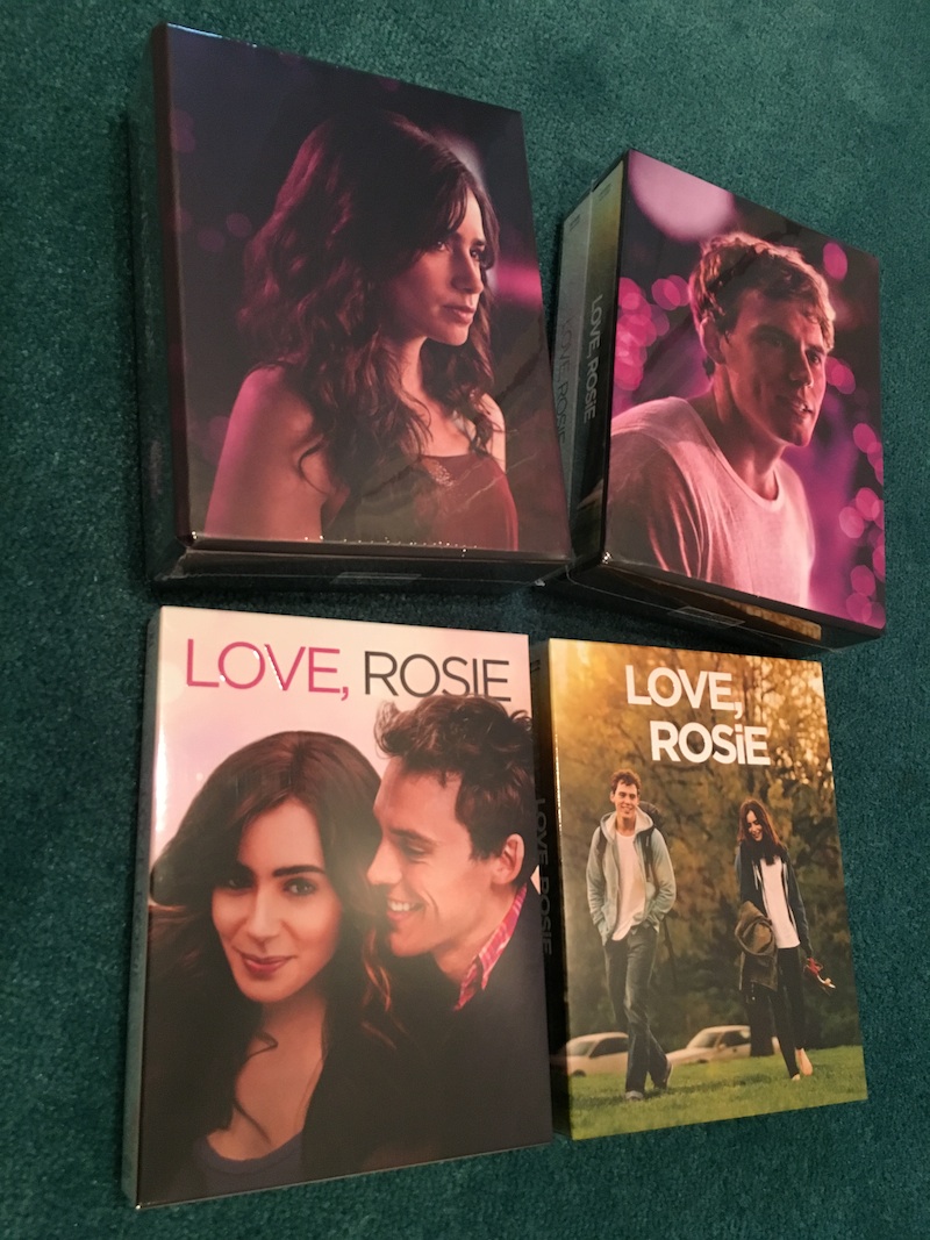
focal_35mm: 29
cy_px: 620
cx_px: 465
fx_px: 1039
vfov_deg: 61.7
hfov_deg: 48.2
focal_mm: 4.15
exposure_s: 1/30
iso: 200
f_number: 2.2
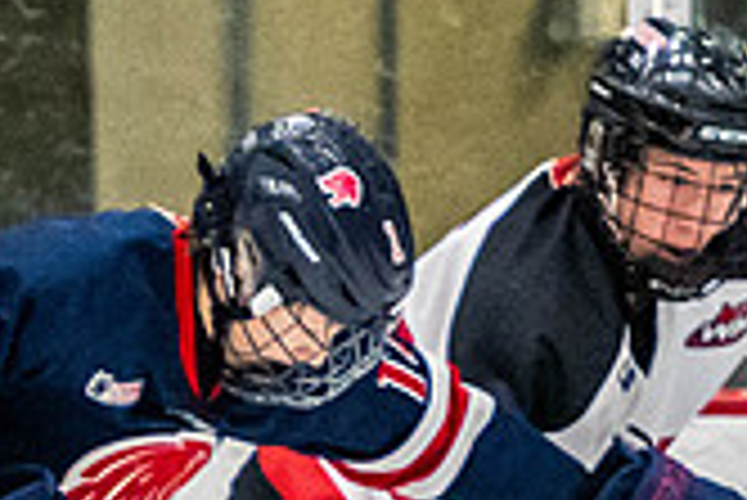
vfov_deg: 1.0
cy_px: 822
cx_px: 168
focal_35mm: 1360
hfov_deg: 1.5
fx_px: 28244
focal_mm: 175
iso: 3200
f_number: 2.8
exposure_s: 1/640
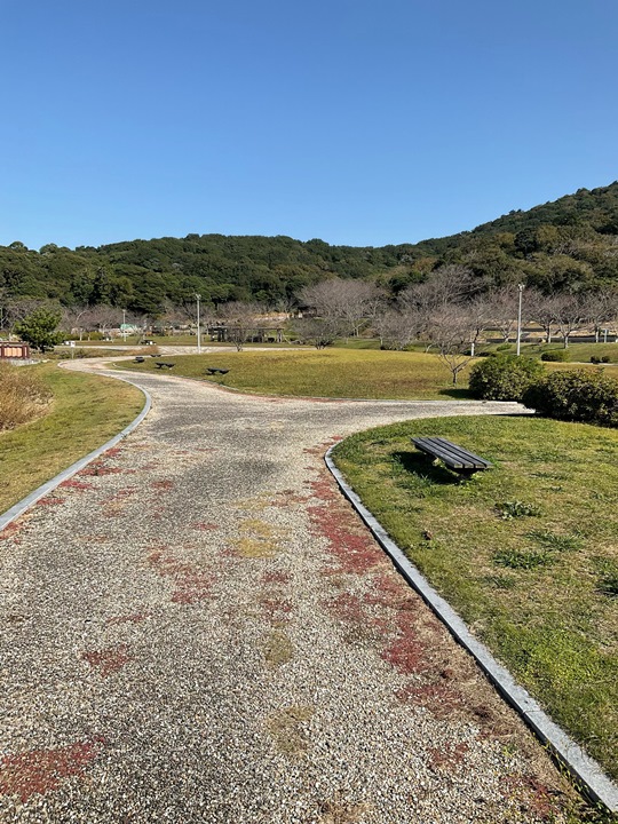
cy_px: 412
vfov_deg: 61.7
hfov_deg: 48.2
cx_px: 309
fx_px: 690
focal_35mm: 29
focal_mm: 3
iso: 16
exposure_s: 1/1848
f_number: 1.8
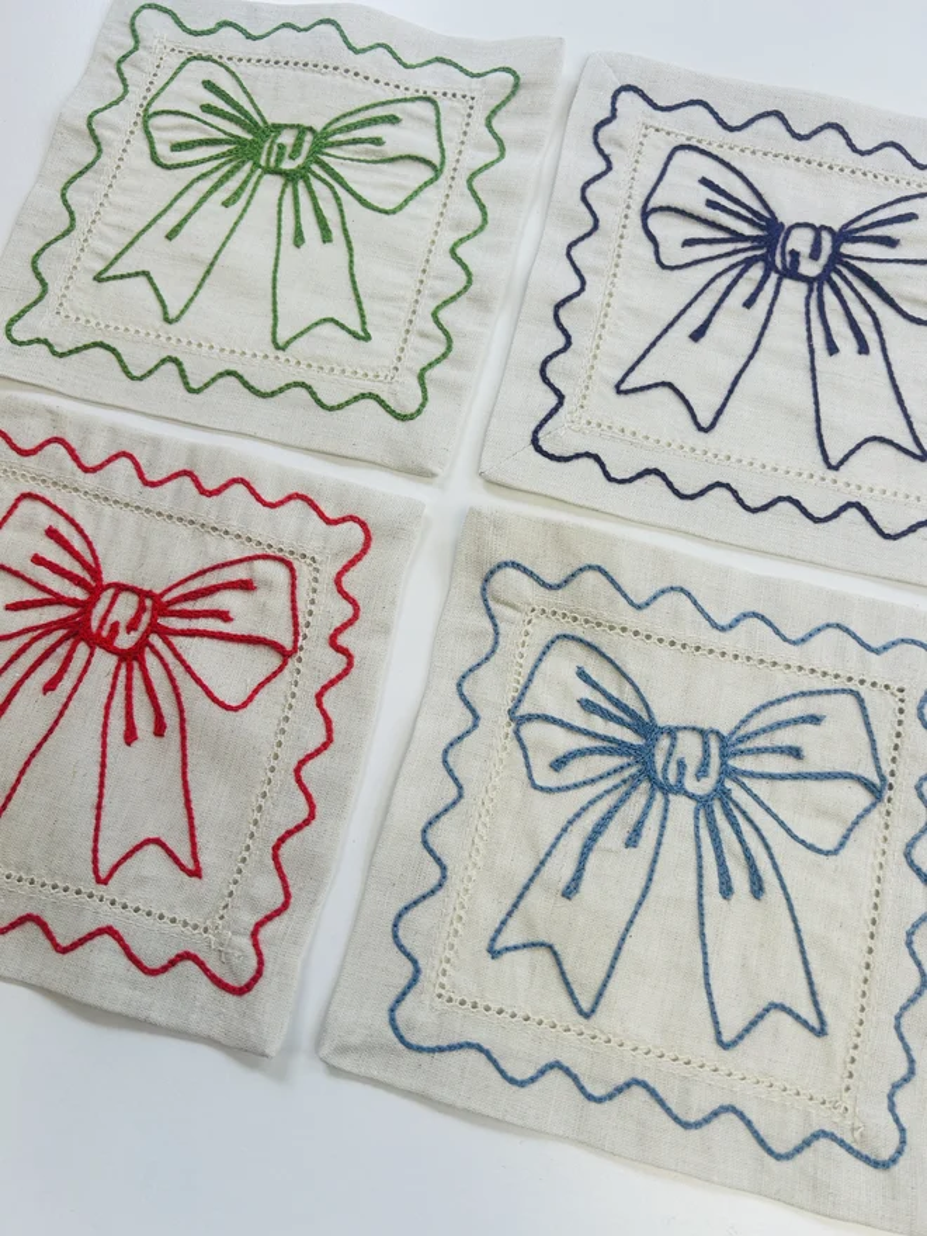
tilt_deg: -76.0
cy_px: 618
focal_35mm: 26
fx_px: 928
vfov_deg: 67.3
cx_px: 464
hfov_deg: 53.1
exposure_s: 1/486
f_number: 1.5
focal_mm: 5.7
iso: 50
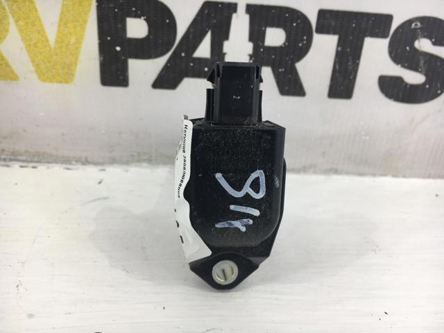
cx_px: 222
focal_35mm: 29
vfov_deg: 48.2
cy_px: 166
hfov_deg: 61.7
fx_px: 372
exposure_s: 1/50
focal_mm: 4.15
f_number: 2.2
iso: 25
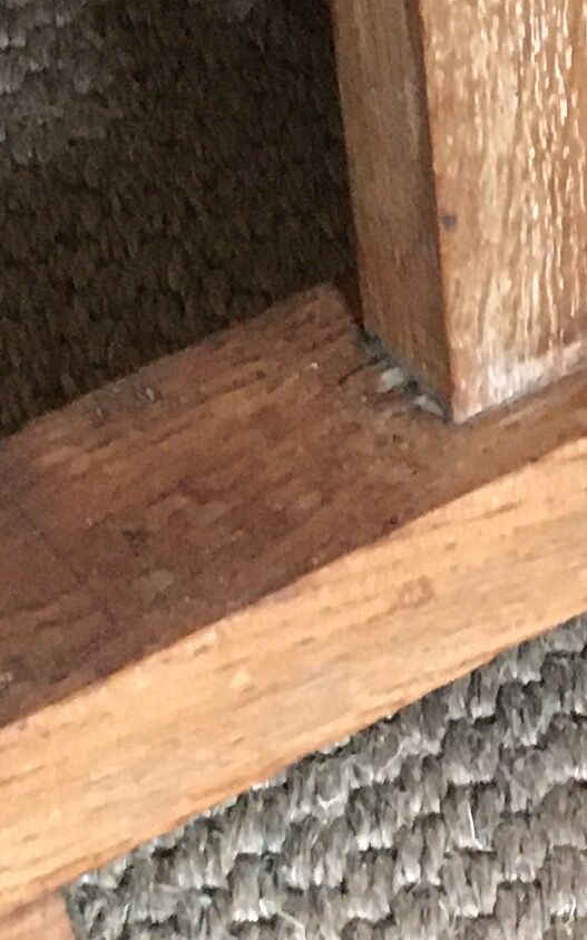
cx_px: 829
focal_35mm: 147
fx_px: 3762
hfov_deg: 8.7
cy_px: 581
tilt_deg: -45.6
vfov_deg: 14.2
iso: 250
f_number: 2.2
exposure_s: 1/17
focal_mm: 4.15
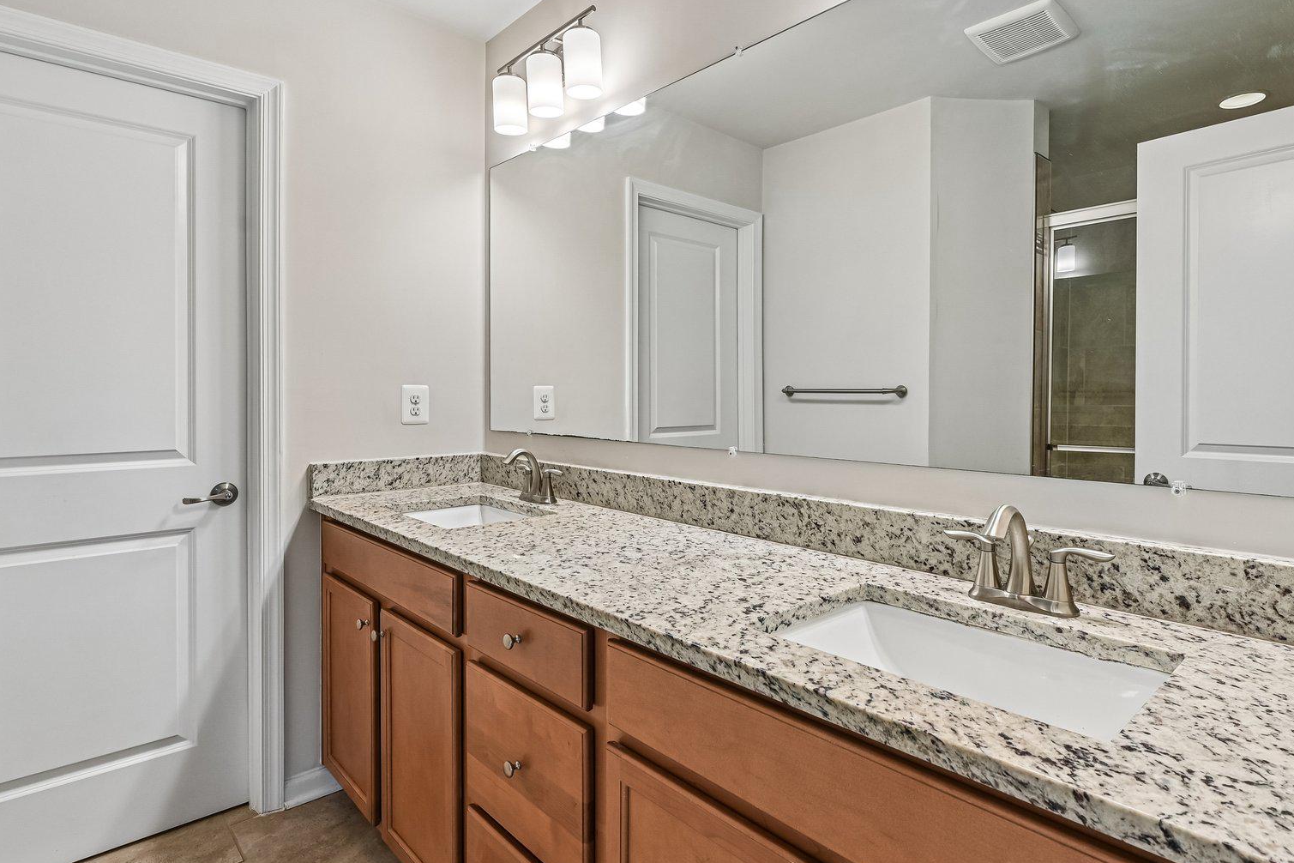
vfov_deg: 64.4
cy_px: 386
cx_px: 683
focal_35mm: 19
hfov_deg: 86.8
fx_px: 683
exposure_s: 1/20
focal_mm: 14
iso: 100
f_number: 8
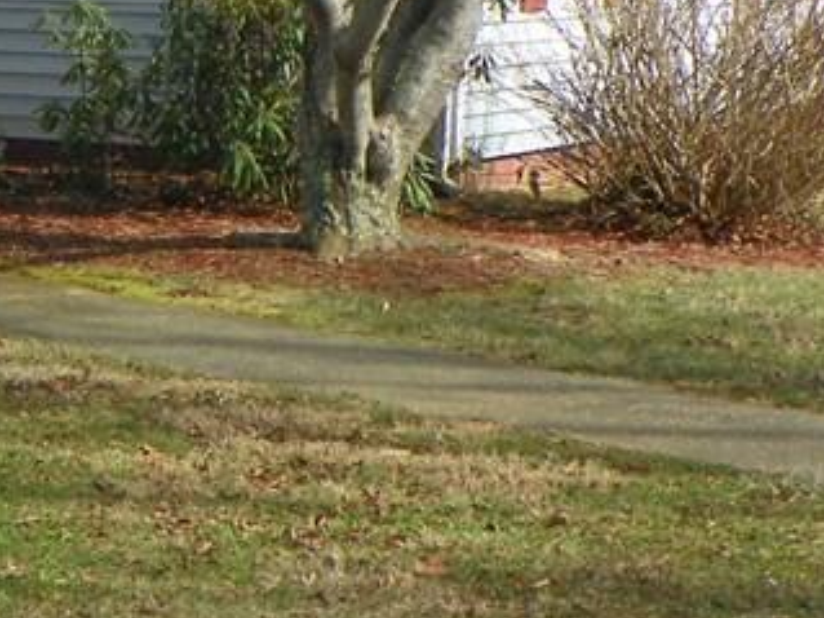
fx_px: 3664
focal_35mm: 154
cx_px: -302
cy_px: 8
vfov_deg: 9.6
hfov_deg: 12.4
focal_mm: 8.5
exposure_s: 1/400
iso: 64
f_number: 4.5
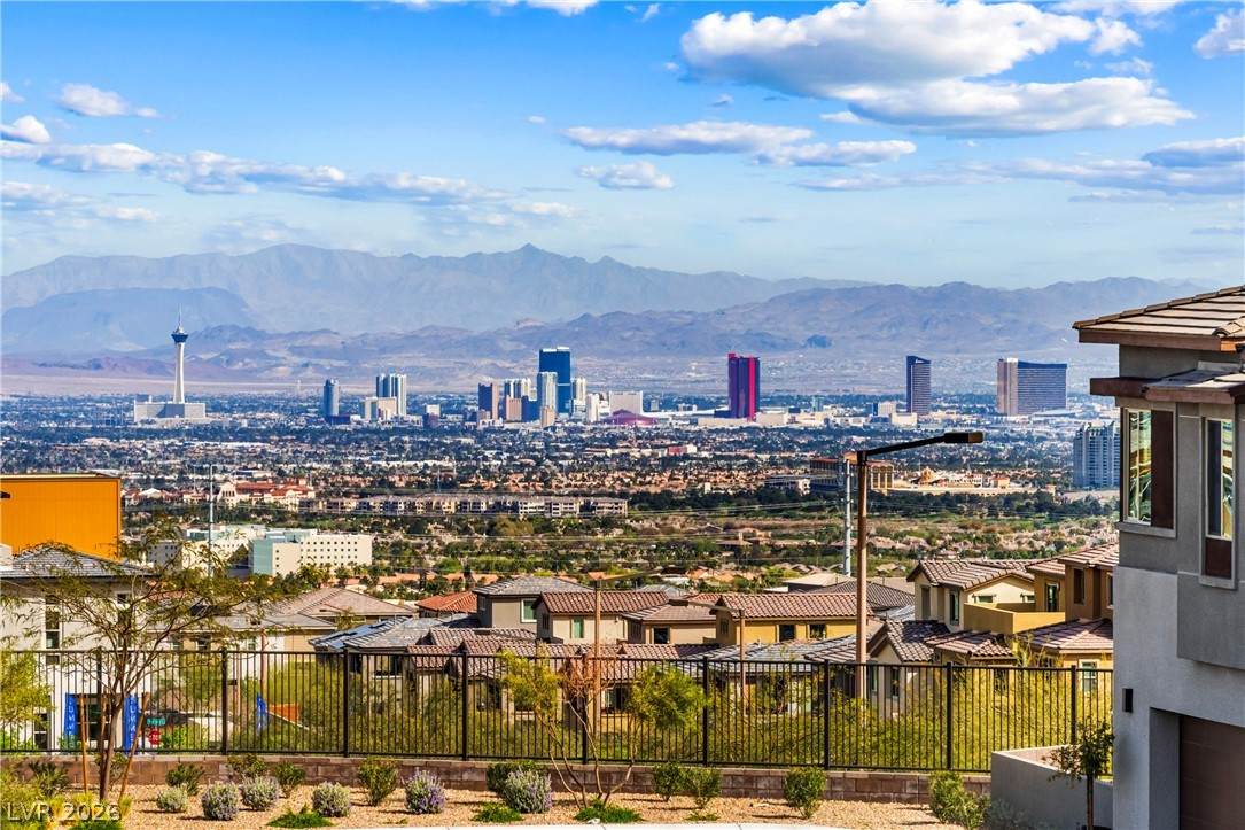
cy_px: 415
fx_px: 5774
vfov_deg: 8.2
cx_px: 622
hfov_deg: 12.3
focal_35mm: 167
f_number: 11
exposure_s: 1/8000
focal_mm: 167
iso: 320
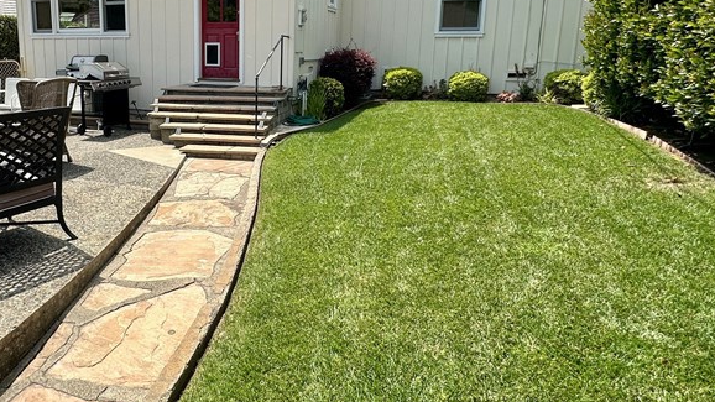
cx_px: 225
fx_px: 512
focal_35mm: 27
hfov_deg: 67.5
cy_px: 140
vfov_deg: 42.4
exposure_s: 1/1800
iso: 50
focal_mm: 2.22
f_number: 2.2
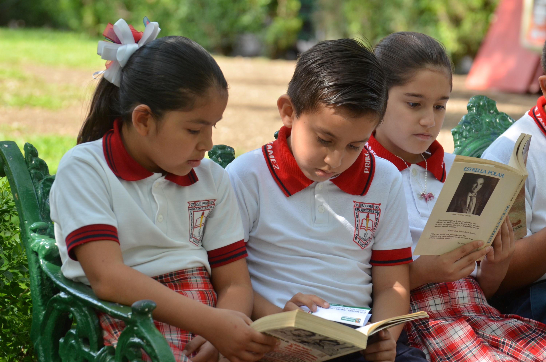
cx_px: 273
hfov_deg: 11.0
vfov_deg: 7.3
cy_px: 181
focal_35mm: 188
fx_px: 2838
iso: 500
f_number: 6.3
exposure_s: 1/400
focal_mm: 125
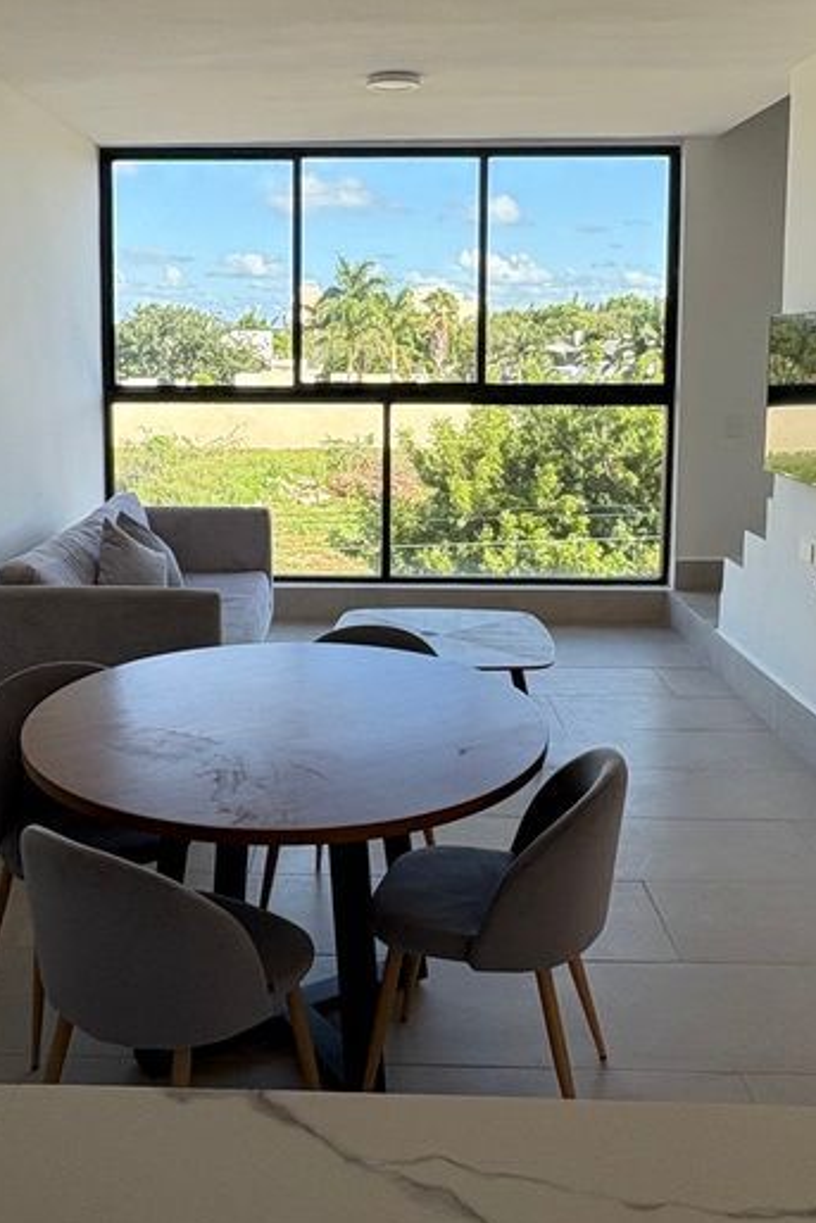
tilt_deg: -5.2
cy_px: 454
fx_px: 1155
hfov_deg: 38.8
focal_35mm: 34
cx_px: 333
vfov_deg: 55.1
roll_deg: -0.1
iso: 64
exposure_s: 1/591
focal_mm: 2.22
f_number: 2.2
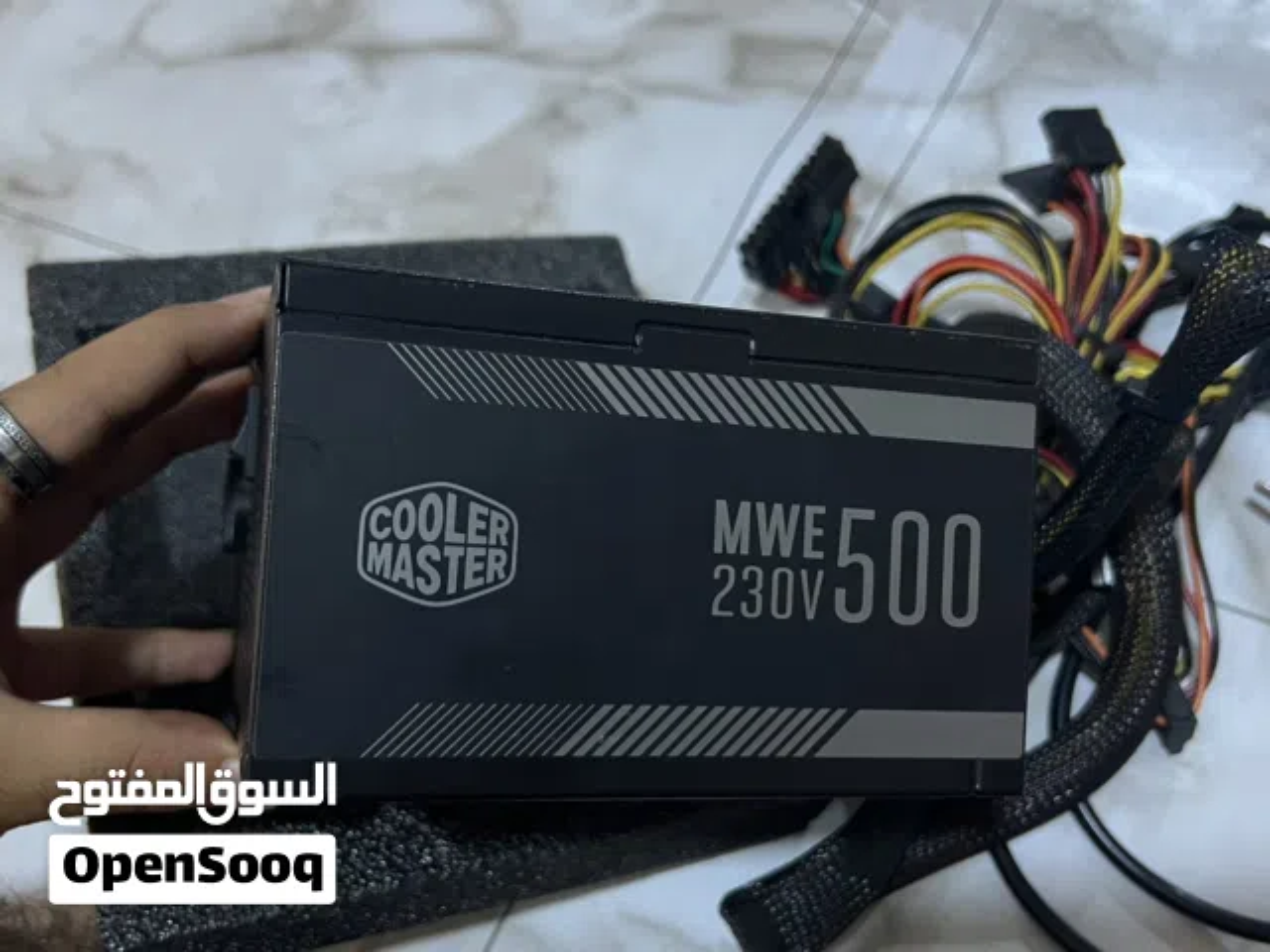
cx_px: 635
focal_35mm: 26
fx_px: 954
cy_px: 476
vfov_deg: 53.1
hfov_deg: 67.3
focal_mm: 5.7
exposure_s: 1/51
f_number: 1.5
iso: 200
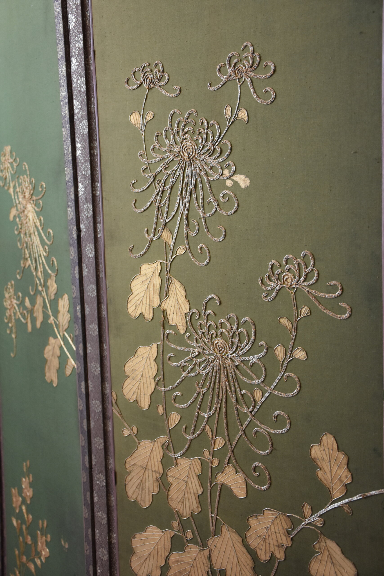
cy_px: 288
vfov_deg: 47.9
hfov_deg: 33.0
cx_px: 192
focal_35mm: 40
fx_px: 648
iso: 1400
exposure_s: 1/60
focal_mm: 27
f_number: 4
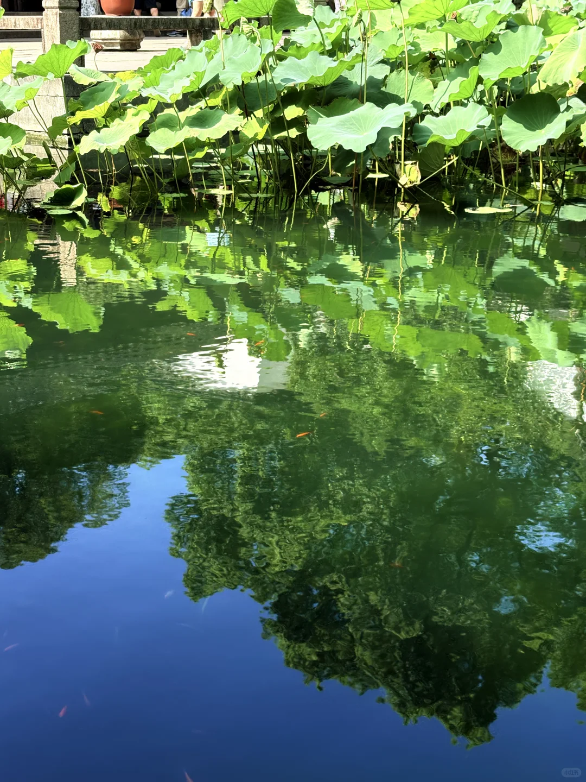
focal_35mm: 52
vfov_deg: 36.8
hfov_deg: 28.0
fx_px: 1174
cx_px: 293
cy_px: 391
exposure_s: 1/596
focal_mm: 5.96
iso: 40
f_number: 1.6
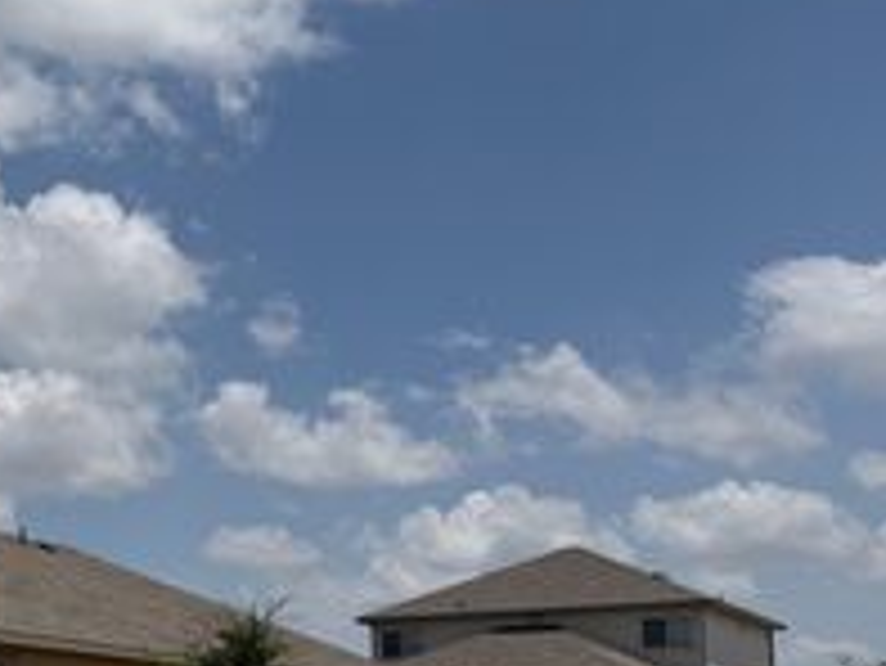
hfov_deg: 27.9
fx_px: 1562
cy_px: 565
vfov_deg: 23.6
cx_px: -166
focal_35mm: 61
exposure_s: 1/11905
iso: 80
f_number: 1.78
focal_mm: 6.76
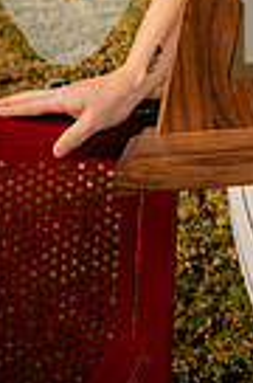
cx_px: 346
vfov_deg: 13.2
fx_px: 1547
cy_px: -220
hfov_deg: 9.2
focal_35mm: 146
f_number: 10
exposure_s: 1/250
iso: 125
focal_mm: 44
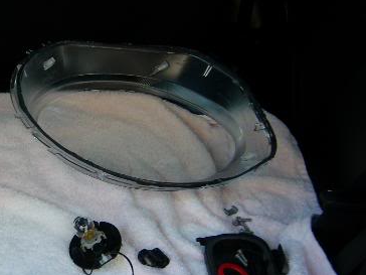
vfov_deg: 19.1
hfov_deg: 24.7
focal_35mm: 77
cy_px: 107
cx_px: 46
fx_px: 814
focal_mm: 5.8
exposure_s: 1/60
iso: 50
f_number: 2.8
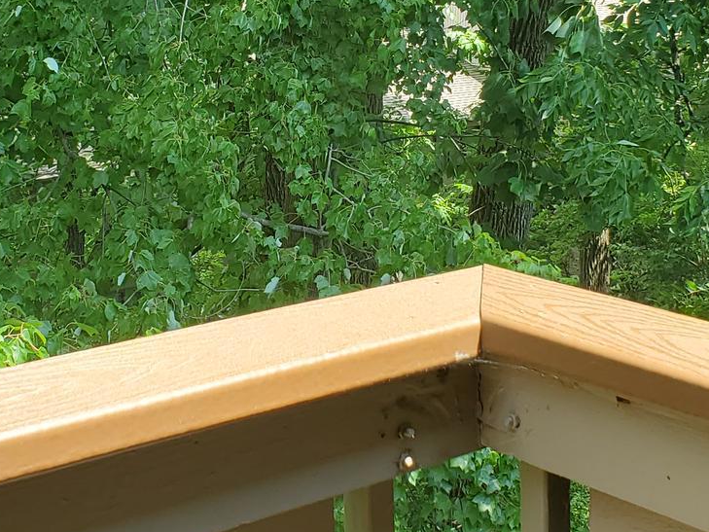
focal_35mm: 73
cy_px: 27
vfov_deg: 19.7
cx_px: 297
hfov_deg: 26.6
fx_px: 1495
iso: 50
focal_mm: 4.3
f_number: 2.4
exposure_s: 1/273
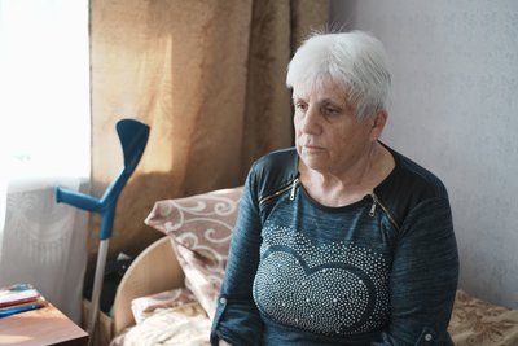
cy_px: 173
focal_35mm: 47
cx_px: 259
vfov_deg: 28.7
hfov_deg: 41.9
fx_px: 676
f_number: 3.2
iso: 800
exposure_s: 1/667
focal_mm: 47
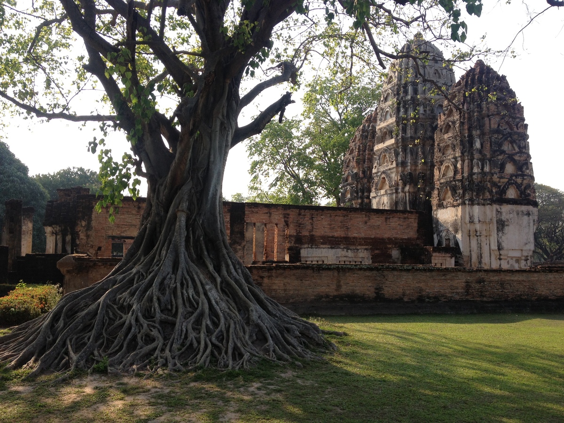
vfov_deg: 40.7
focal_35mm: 35
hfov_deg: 52.6
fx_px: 570
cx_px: 282
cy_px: 212
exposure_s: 1/642
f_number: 2.4
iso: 50
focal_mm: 4.28
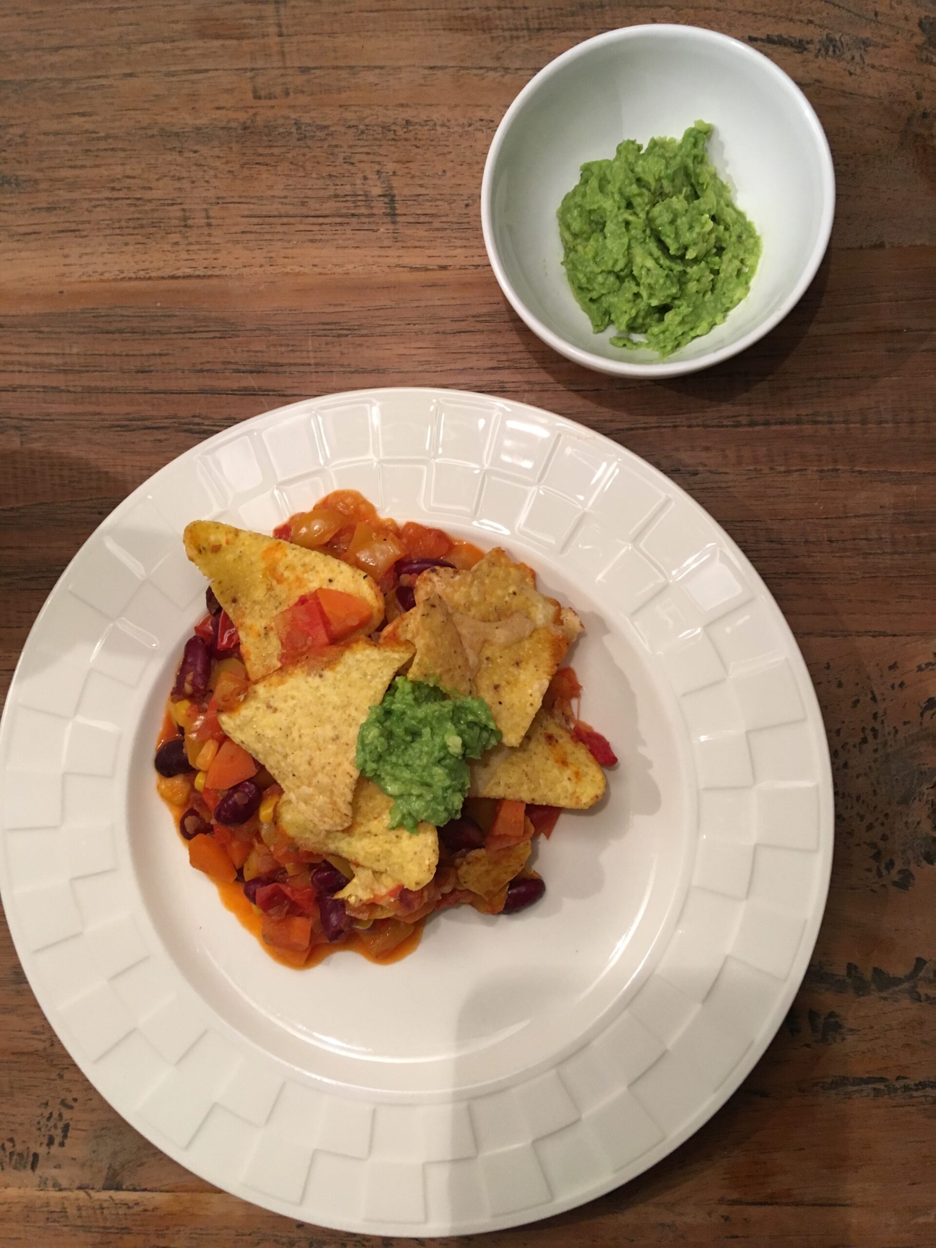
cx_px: 468
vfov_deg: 61.7
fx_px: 1046
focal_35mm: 29
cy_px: 624
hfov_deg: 48.2
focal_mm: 4.15
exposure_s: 1/33
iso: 160
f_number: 2.2
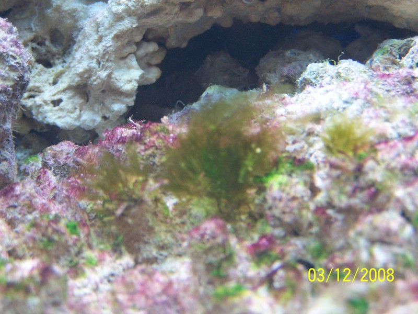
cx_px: 209
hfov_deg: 18.7
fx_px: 1268
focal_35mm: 105
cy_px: 157
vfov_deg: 14.1
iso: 140
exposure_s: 1/40
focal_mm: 17.5
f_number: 3.2
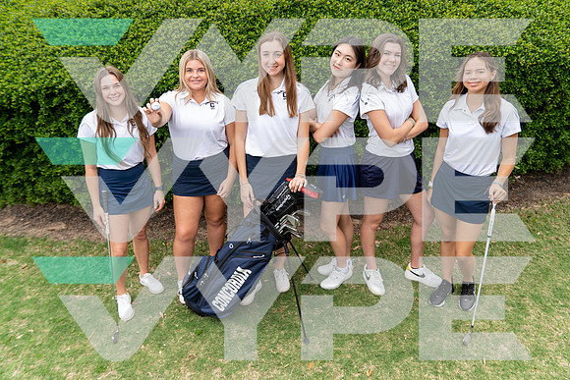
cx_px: 285
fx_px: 380
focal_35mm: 24
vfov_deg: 53.2
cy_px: 190
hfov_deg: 73.7
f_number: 4
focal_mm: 24
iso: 100
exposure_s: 1/250
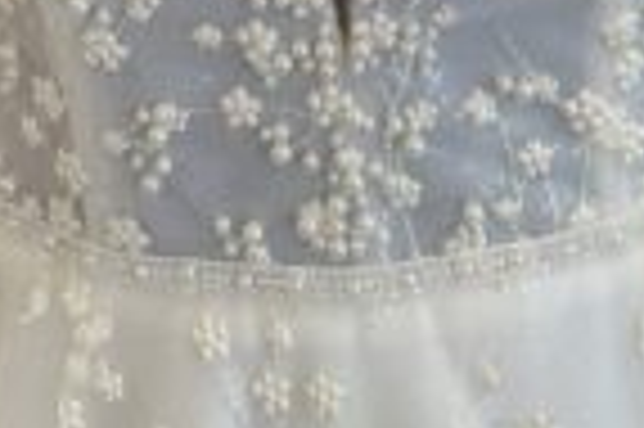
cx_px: 338
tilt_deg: -5.3
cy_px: -475
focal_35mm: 81
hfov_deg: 25.1
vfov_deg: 13.8
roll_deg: +1.0
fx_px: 1447
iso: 64
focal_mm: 5.1
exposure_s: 1/100
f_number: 1.6
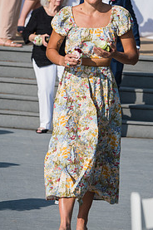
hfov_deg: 4.5
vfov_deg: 6.8
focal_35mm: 305
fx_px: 1949
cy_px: 85
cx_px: 88
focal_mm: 125
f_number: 4
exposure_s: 1/4000
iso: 200
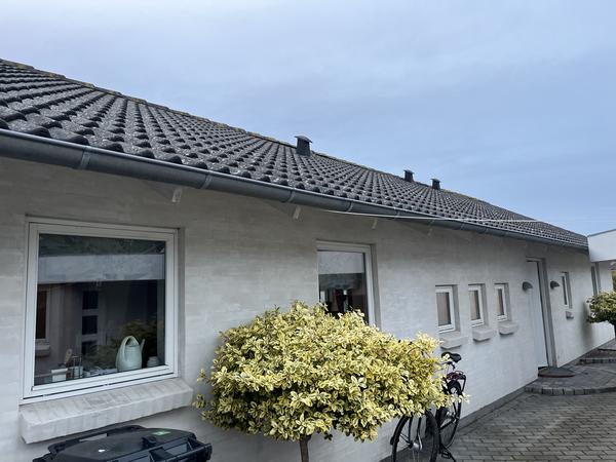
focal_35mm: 26
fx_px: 463
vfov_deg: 53.1
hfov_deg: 67.3
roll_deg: +3.0
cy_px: 231
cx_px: 308
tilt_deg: +6.9
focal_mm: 5.1
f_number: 1.6
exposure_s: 1/121
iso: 125
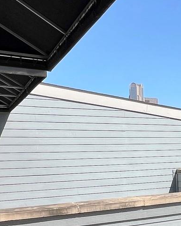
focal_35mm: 54
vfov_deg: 34.2
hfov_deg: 21.5
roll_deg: +1.6
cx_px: 299
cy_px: 163
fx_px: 361
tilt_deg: -2.5
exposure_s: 1/1845
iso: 32
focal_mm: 1.57
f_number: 1.8
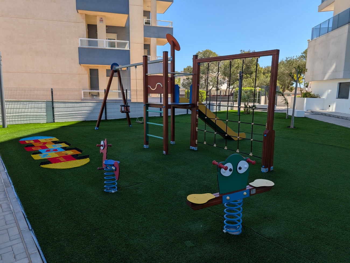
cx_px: 175
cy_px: 132
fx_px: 243
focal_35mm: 24
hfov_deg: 71.5
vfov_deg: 56.9
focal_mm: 6.9
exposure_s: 1/798
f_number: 1.68
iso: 21
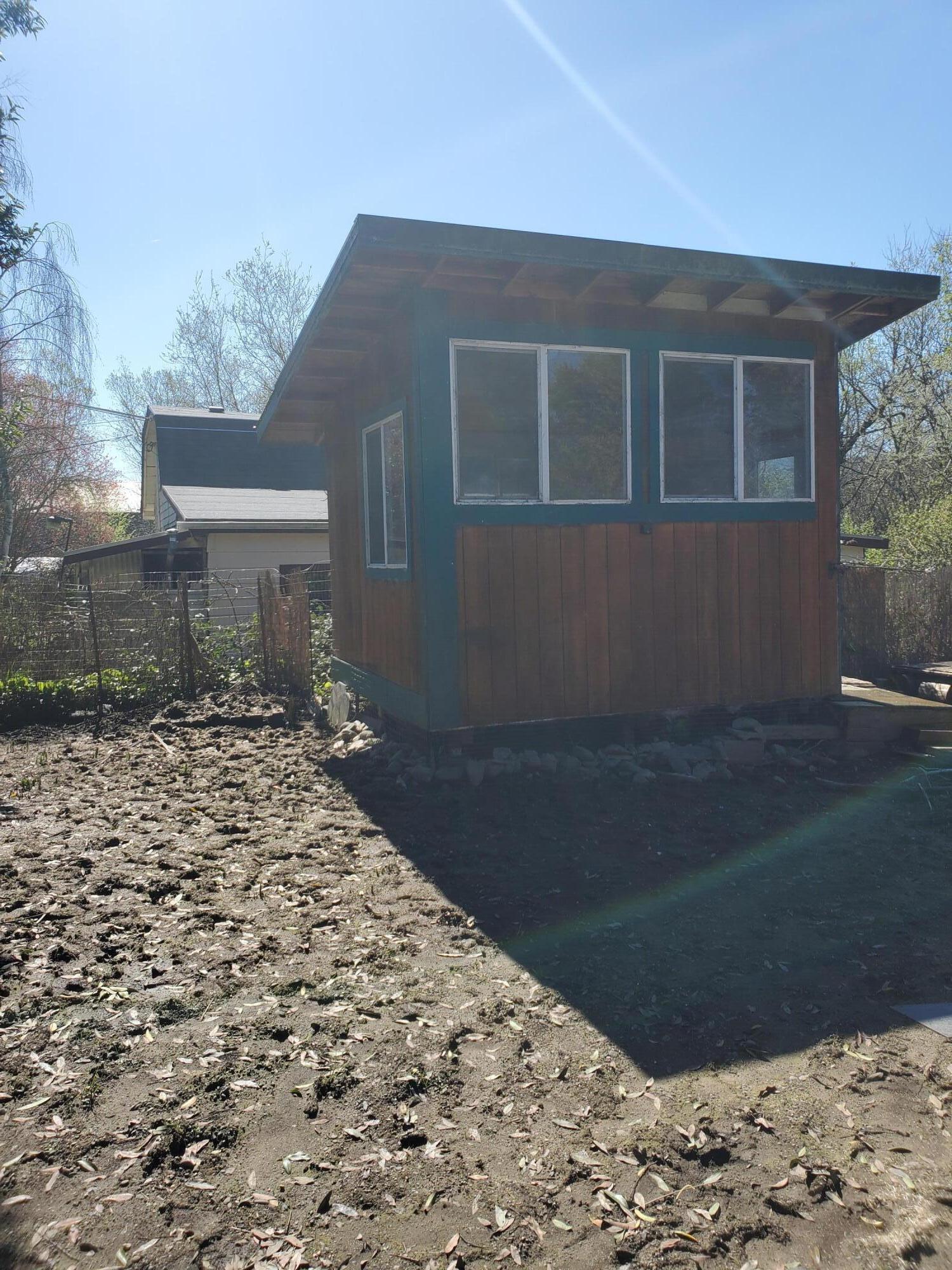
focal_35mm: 26
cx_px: 476
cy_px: 635
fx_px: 953
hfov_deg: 53.1
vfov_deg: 67.3
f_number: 2.4
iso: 50
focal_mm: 4.3
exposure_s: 1/1076
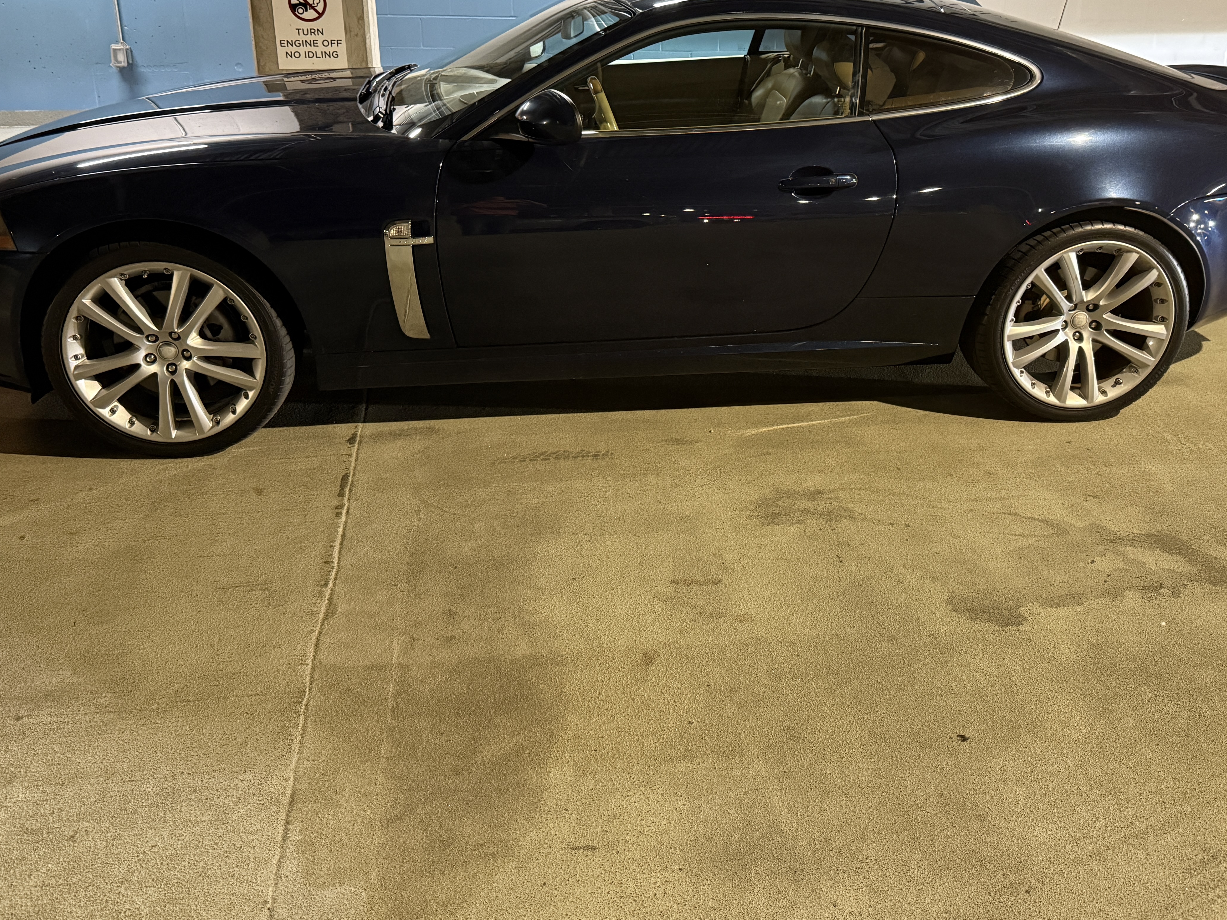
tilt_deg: -19.1
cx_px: 656
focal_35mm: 33
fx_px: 1170
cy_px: 337
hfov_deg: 55.3
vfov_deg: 42.6
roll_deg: -0.9
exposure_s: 1/58
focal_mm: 6.76
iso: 800
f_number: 1.78
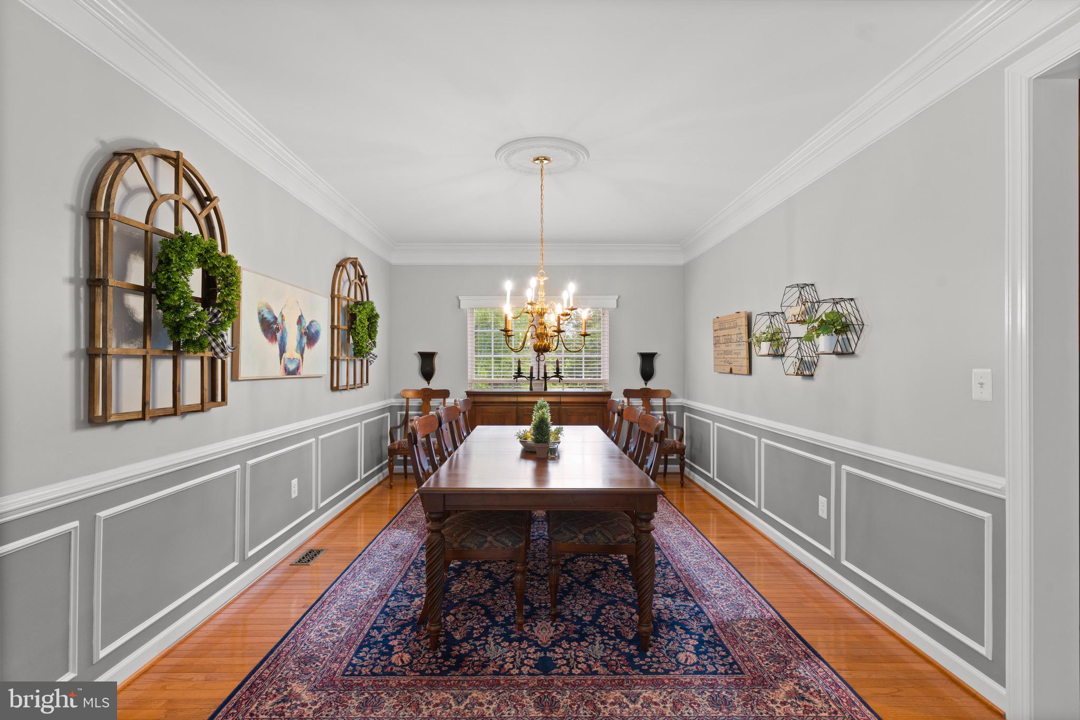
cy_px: 360
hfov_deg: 93.3
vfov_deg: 70.4
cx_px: 540
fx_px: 510
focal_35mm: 17
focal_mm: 17
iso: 800
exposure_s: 1/5
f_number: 8
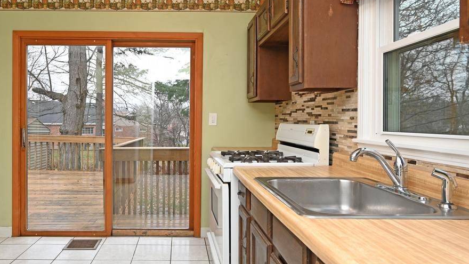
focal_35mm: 25
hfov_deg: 73.1
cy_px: 122
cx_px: 184
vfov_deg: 45.9
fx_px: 311
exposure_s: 1/80
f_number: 4.5
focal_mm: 14
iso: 200
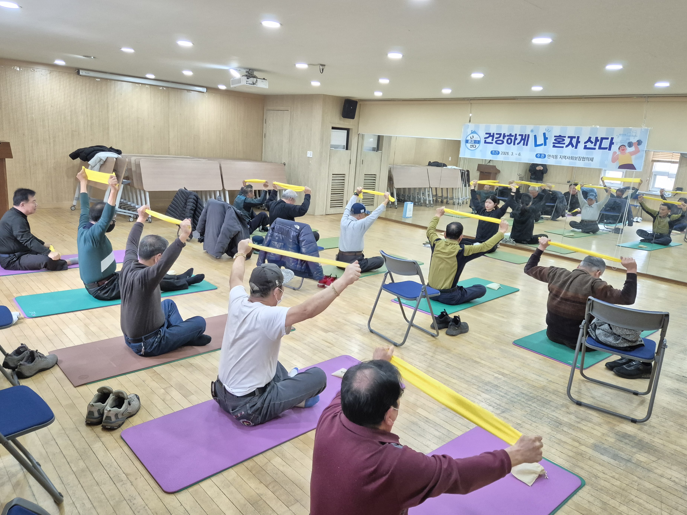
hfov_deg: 69.4
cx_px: 337
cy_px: 241
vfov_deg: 54.8
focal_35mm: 25
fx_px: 496
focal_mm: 5.4
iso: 800
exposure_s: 1/120
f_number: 1.8
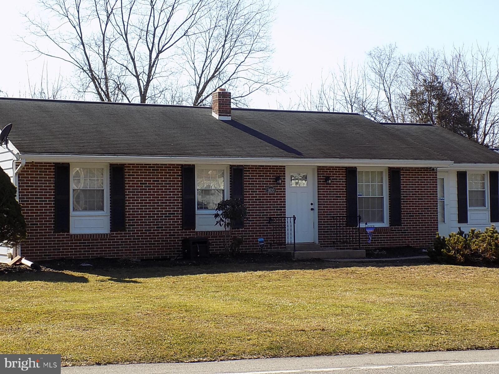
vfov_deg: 22.6
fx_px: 937
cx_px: 250
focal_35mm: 65
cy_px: 187
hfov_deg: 29.8
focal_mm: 11.5
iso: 80
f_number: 4.1
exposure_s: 1/320
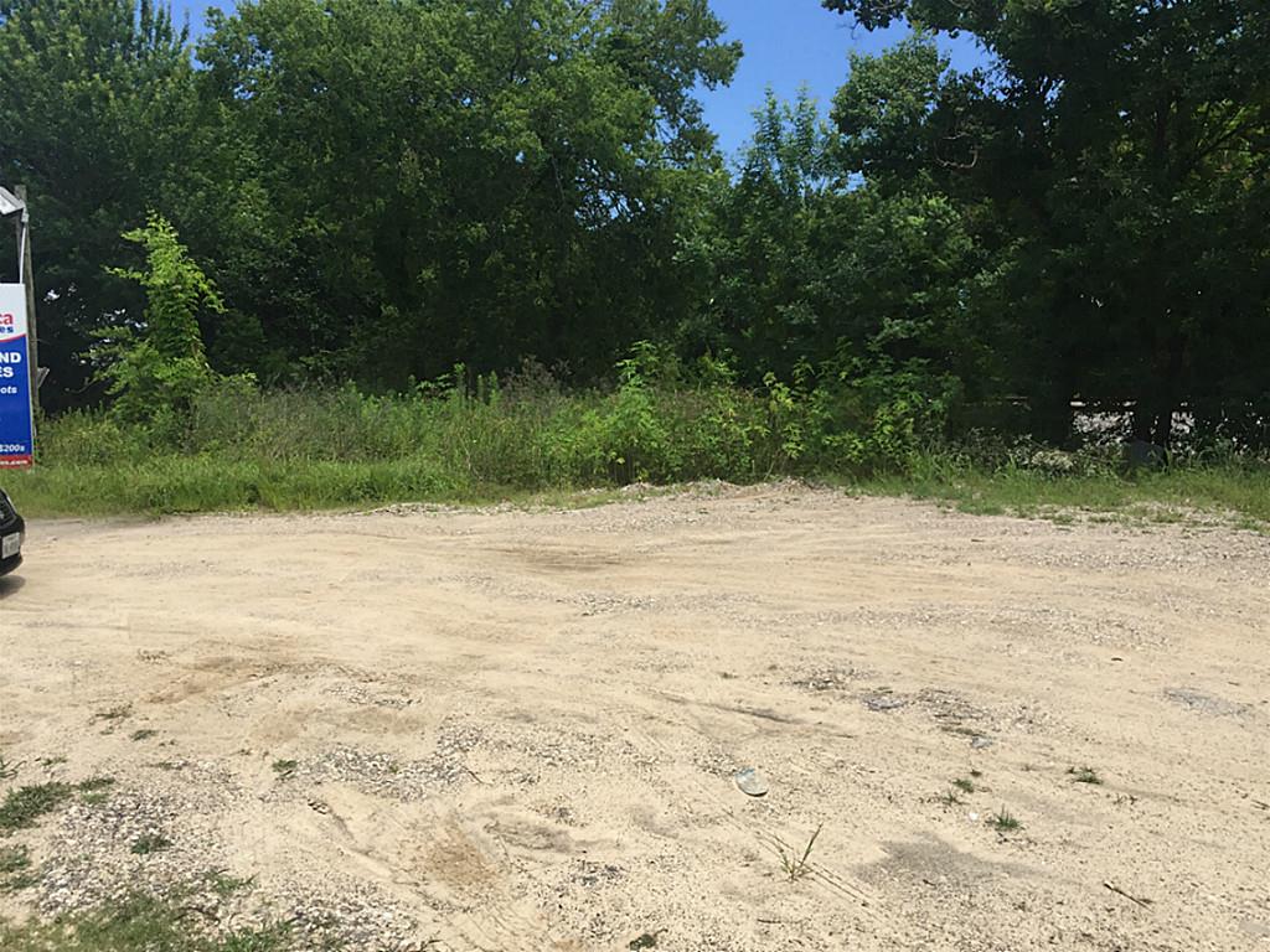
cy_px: 476
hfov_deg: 61.7
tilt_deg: -4.4
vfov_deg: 48.2
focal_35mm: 29
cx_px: 635
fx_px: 1064
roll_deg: -0.3
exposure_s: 1/1582
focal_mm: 4.15
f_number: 2.2
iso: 32
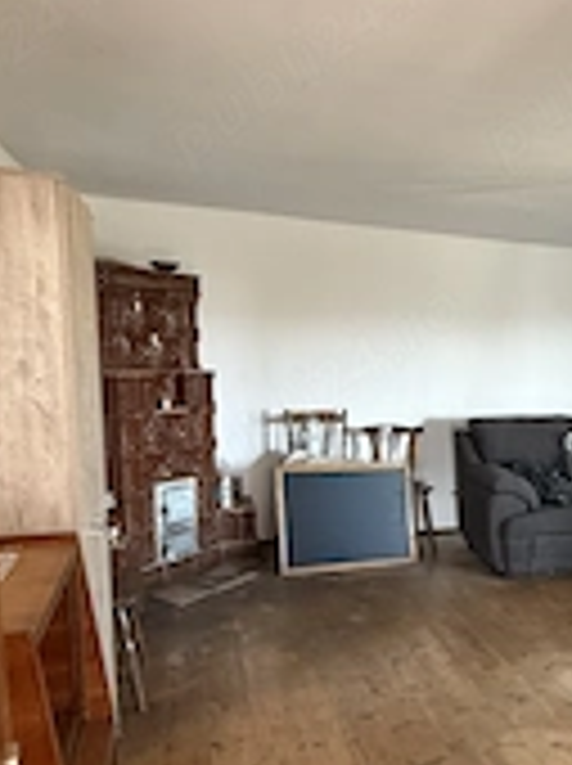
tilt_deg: -9.1
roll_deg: -2.6
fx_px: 729
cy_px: 472
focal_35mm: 33
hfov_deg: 40.7
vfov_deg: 54.9
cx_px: 473
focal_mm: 2.22
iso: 500
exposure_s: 1/60
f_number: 2.2
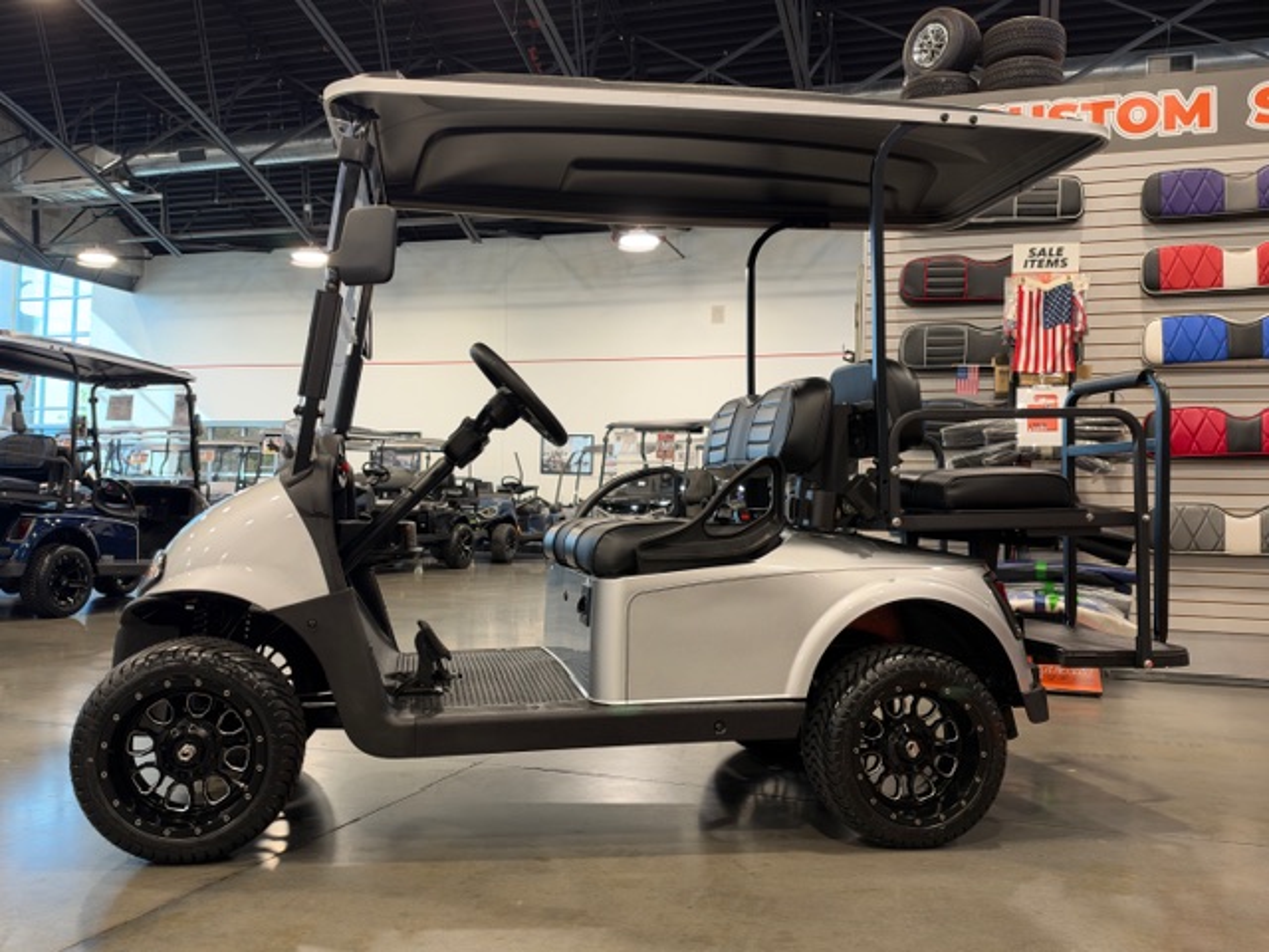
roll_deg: -1.1
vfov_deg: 46.8
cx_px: 634
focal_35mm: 30
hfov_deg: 60.0
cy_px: 476
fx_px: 1100
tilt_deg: +1.6
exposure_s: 1/120
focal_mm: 6.93
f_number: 1.48
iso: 200
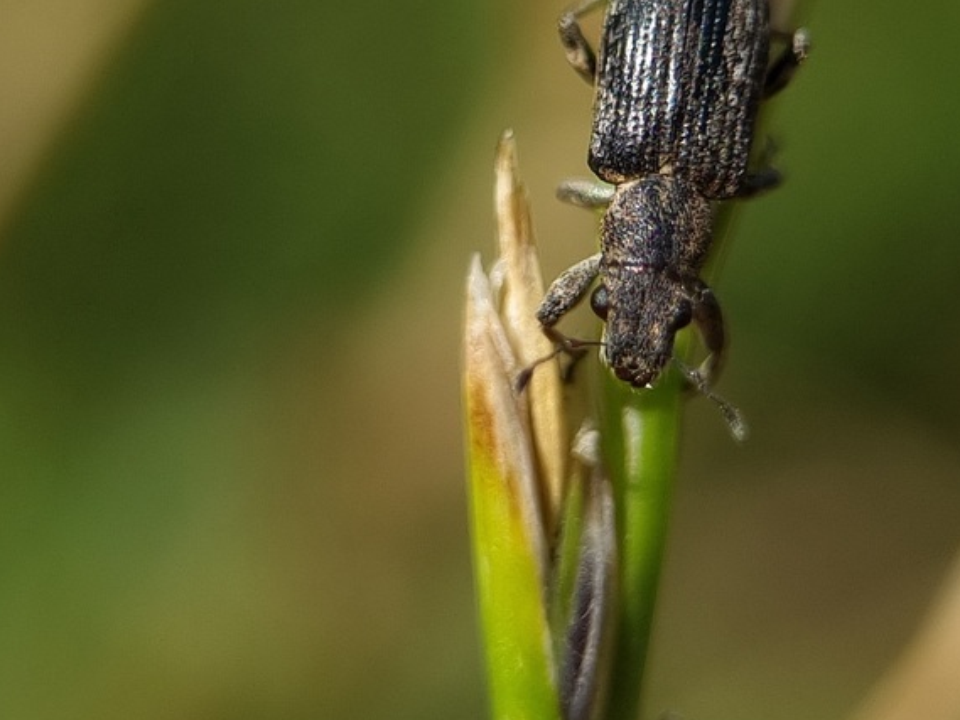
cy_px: 185
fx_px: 1082
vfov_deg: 36.0
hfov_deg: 47.0
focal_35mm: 39
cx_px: 650
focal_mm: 5.4
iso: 50
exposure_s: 1/2000
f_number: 1.8
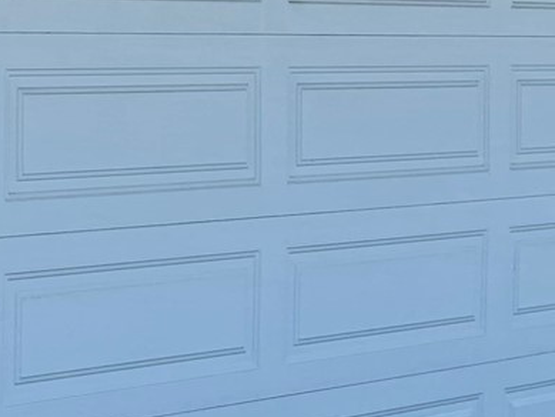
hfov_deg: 13.9
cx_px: -153
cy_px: 59
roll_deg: +0.9
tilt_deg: -0.3
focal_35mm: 137
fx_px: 2197
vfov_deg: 10.8
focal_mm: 5.7
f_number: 1.5
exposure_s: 1/2083
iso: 50
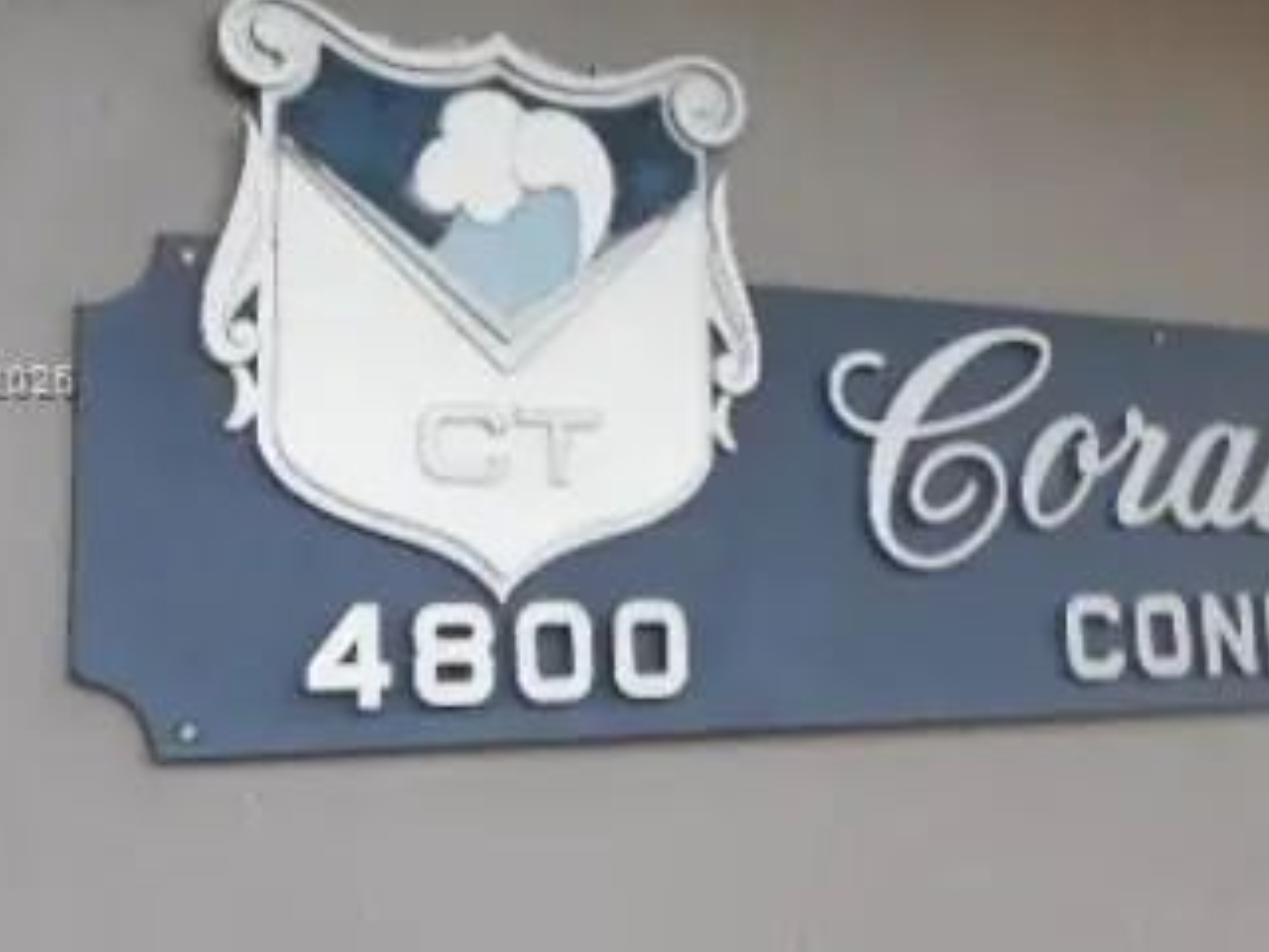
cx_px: 801
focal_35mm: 50
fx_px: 1833
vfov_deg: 29.0
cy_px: 381
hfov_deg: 37.9
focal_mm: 4.5
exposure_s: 1/30
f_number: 3.7
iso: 80
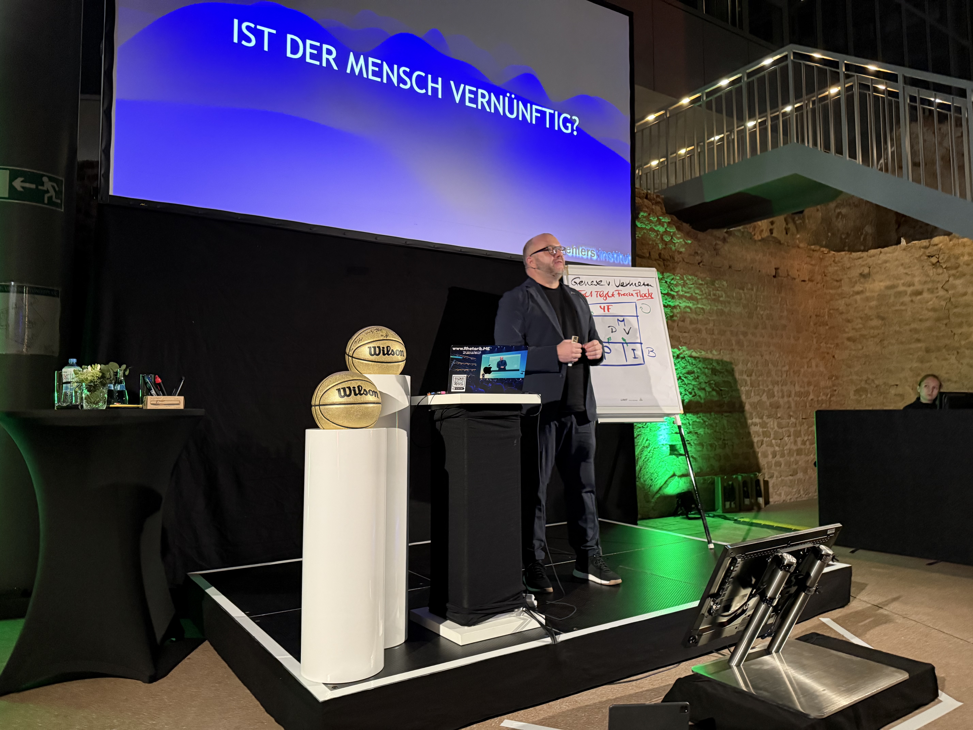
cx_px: 486
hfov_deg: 71.6
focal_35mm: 24
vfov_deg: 56.8
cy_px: 365
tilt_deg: +4.9
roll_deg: +0.0
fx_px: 675
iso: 800
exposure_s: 1/53
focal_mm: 6.76
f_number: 1.78
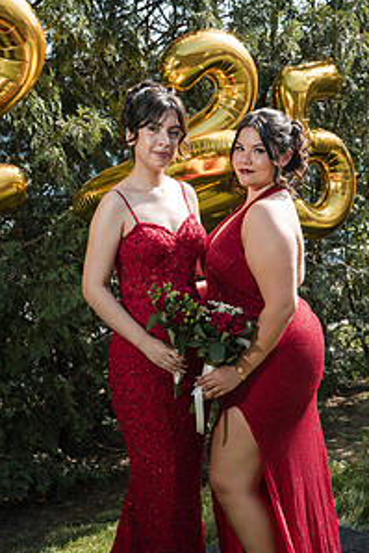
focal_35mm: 68
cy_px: 301
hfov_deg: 20.0
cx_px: 158
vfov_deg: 29.6
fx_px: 1044
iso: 160
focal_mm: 45
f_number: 5
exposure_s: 1/250
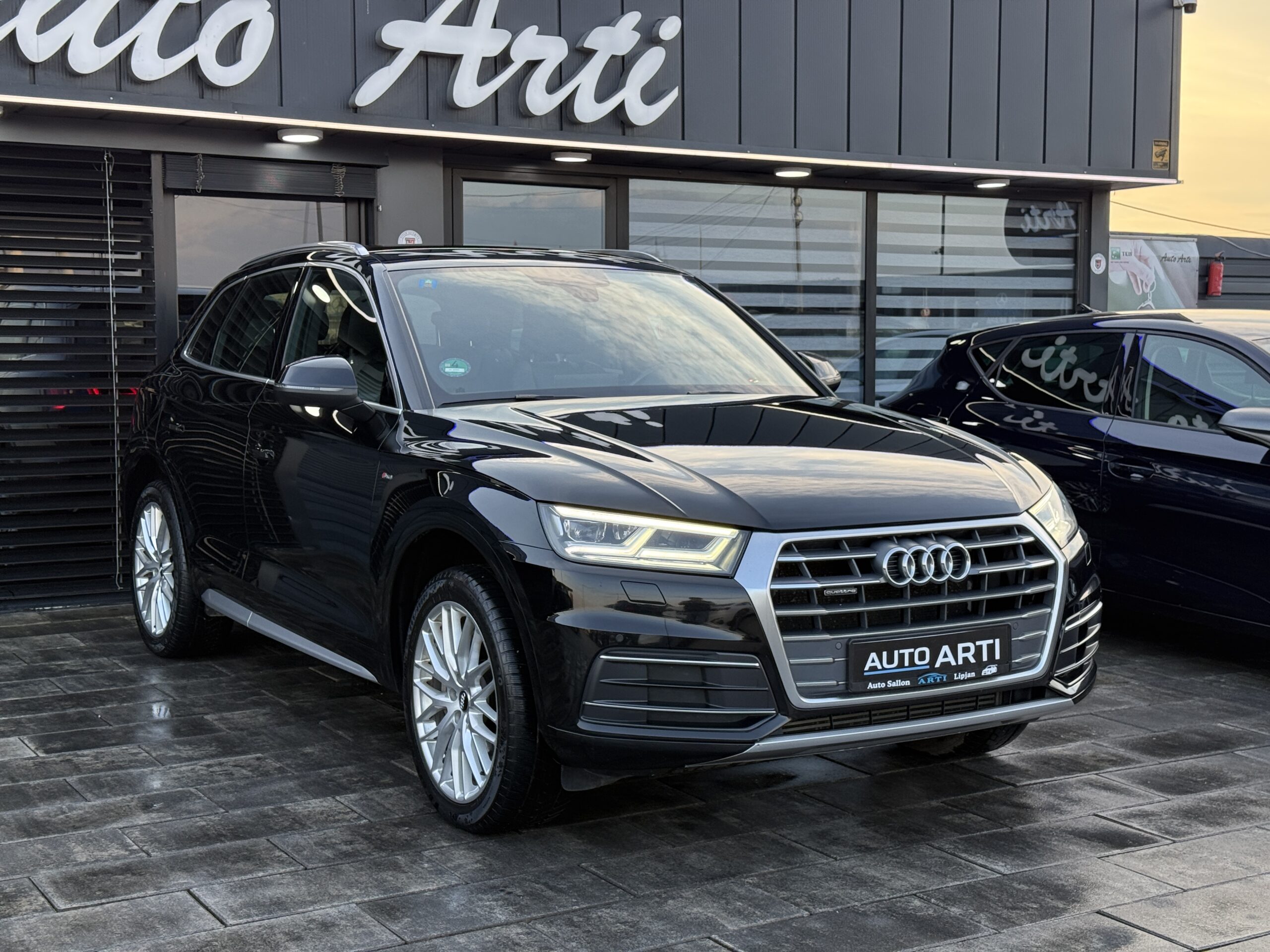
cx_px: 635
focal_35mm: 48
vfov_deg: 30.3
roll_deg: +0.2
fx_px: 1761
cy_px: 476
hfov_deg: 39.7
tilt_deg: -4.3
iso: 64
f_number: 1.78
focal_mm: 6.76
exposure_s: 1/279
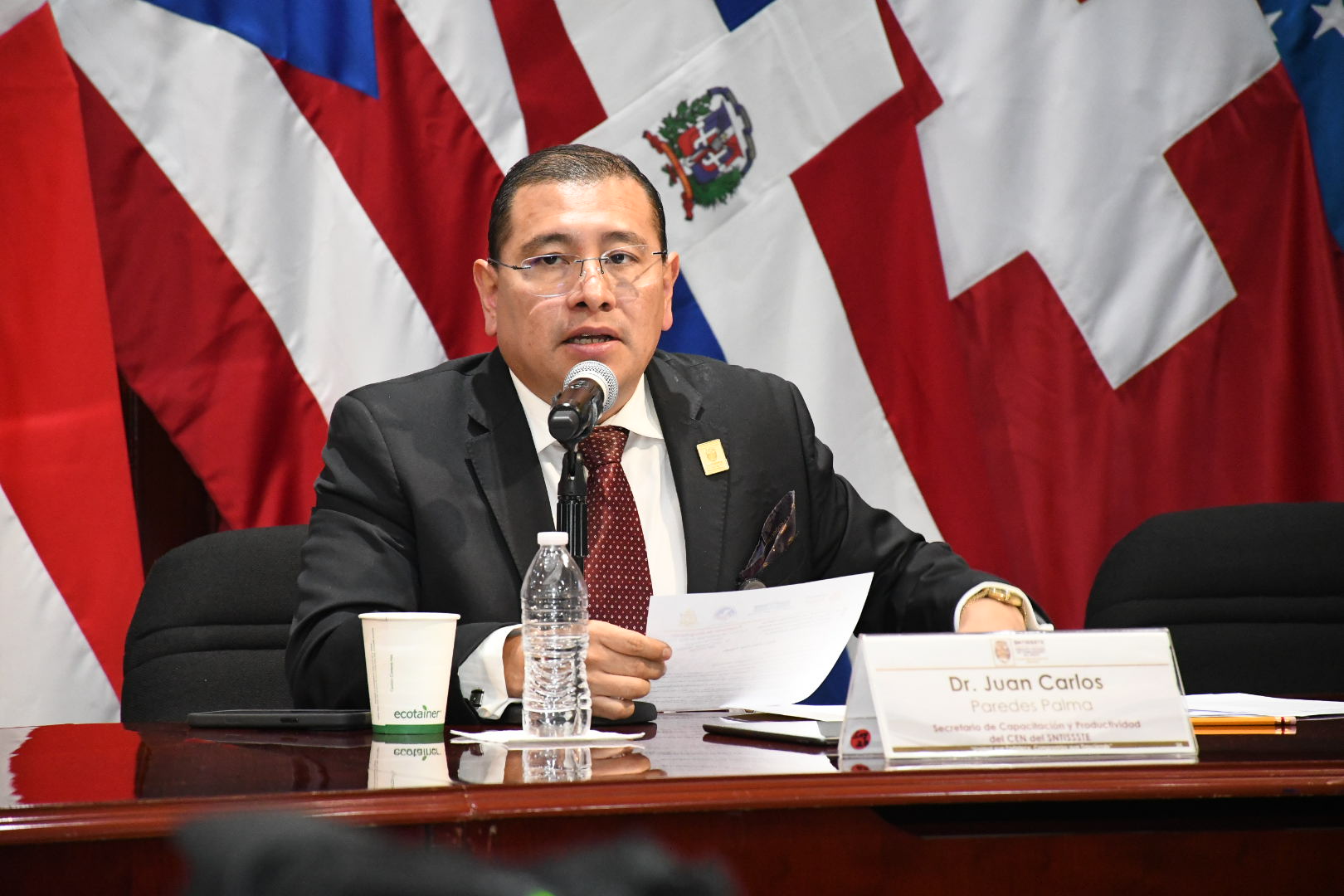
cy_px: 448
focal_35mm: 210
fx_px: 7839
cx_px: 672
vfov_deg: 6.5
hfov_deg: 9.8
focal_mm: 140
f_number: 6.3
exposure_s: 1/125
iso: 5000
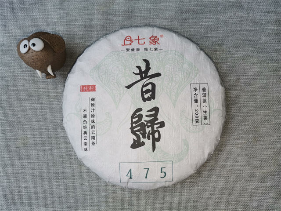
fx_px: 211
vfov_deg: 53.1
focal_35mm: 26
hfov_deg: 67.3
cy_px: 106
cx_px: 140
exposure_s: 1/270
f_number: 1.8
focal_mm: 4.75
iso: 50
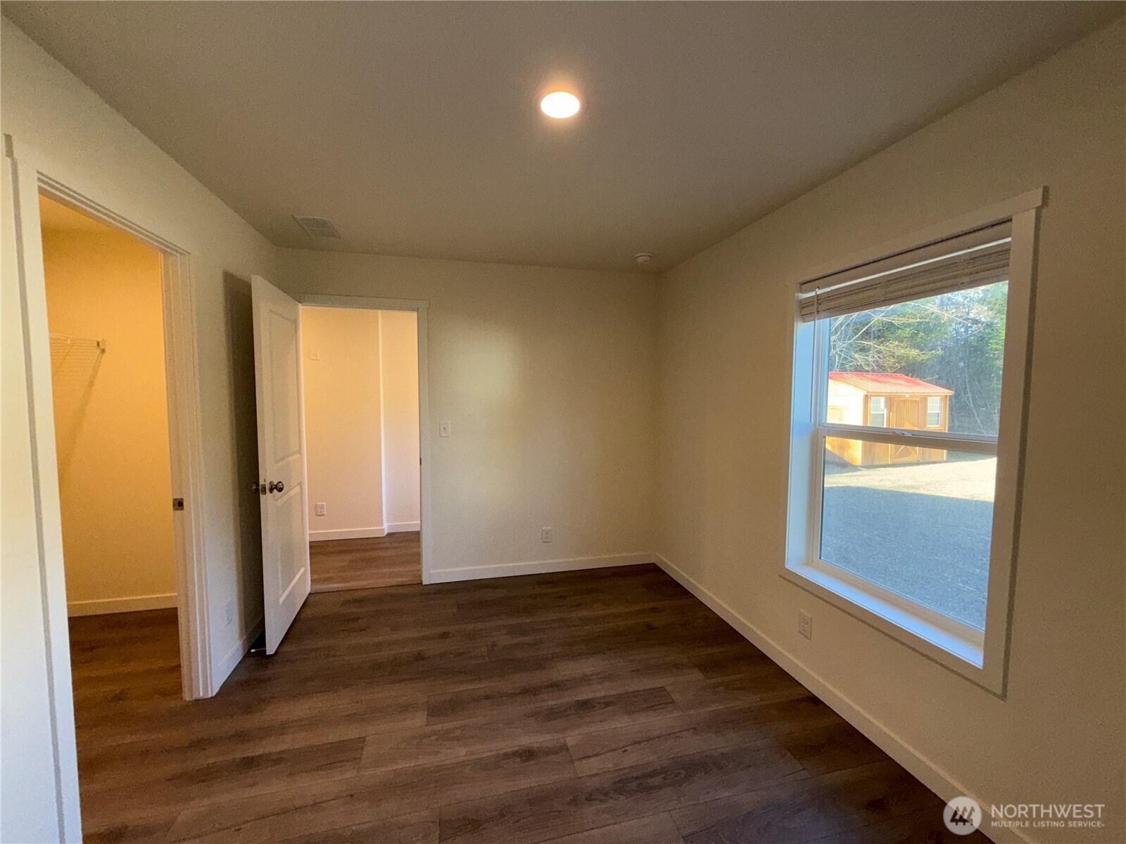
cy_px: 422
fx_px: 455
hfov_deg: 102.1
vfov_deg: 85.7
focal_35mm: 14
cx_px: 563
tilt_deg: -3.1
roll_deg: -0.5
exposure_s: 1/120
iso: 80
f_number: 2.2
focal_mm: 2.22
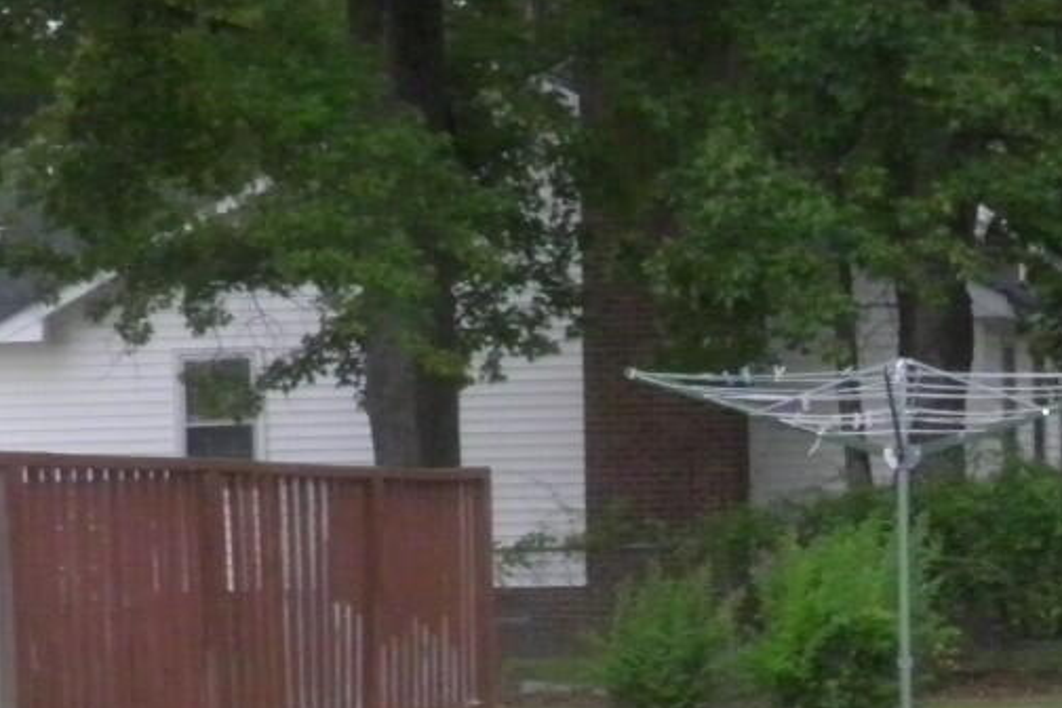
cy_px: 887
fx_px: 4366
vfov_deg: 9.1
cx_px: 1075
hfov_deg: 13.7
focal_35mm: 148
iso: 250
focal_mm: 6.3
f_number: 3.1
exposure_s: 1/50
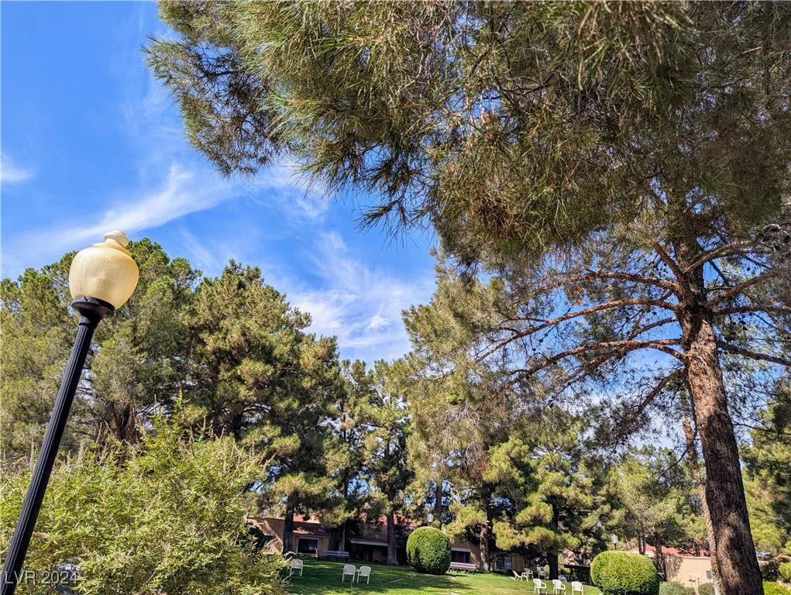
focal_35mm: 24
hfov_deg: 71.5
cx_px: 396
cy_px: 298
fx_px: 549
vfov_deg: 56.9
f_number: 1.85
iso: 46
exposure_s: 1/1825
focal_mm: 6.81
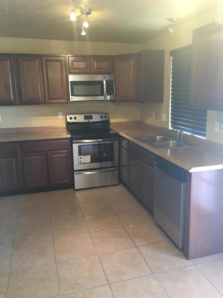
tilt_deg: -13.6
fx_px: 249
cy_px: 149
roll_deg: +1.9
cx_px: 112
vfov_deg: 61.7
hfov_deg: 48.2
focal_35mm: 29
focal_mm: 4.15
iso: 125
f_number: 2.2
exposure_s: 1/30
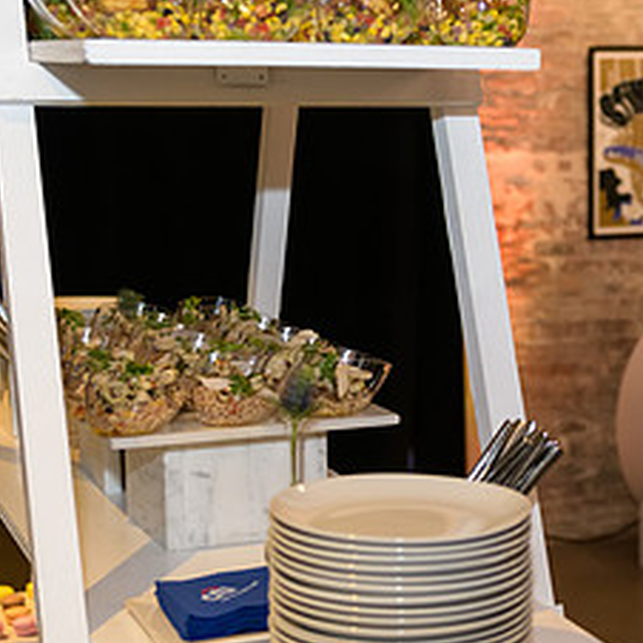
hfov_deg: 20.5
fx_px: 1744
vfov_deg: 20.9
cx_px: 569
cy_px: 346
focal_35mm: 83
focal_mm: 38
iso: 1600
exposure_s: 1/125
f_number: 3.2
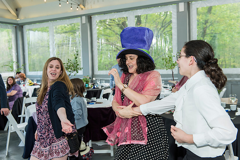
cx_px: 120
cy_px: 80
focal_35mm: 40
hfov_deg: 48.4
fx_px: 267
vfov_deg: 33.4
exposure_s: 1/160
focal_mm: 40
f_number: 4
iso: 640
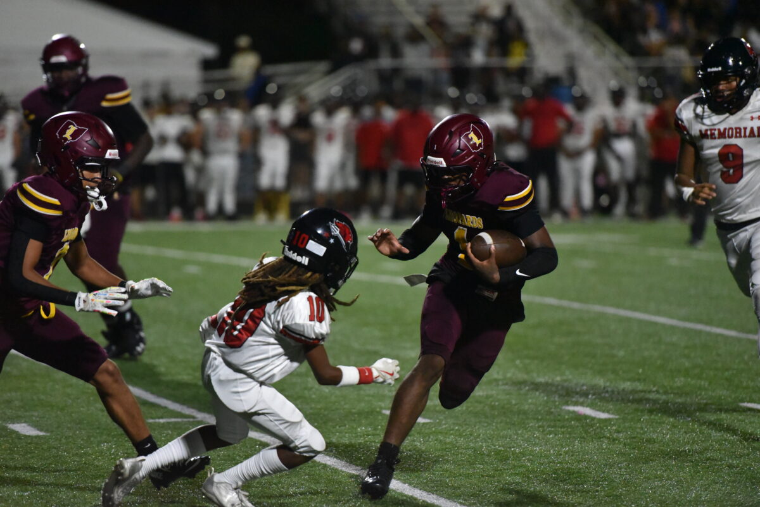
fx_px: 4224
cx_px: 380
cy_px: 254
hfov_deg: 10.3
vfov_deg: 6.9
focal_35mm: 200
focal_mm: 200
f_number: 2.8
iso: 12800
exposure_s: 1/2500
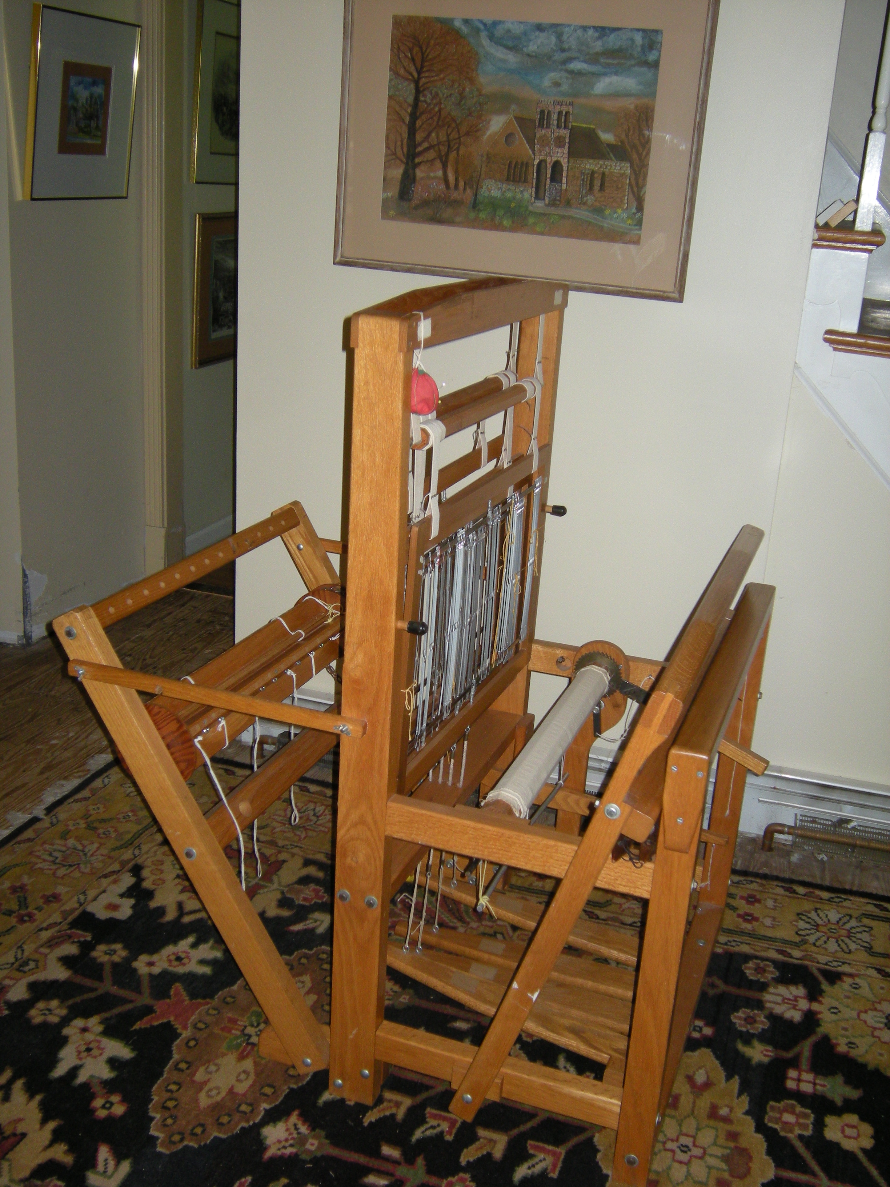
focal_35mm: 38
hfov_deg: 37.7
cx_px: 445
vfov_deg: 49.0
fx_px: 1303
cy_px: 594
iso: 171
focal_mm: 6.3
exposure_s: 1/60
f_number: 3.2
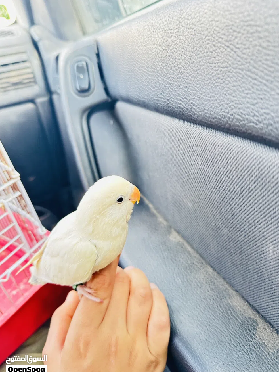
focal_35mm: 25
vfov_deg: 69.4
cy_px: 188
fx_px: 269
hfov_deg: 54.9
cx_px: 144
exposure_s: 1/60
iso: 320
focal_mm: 6.86
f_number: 1.78
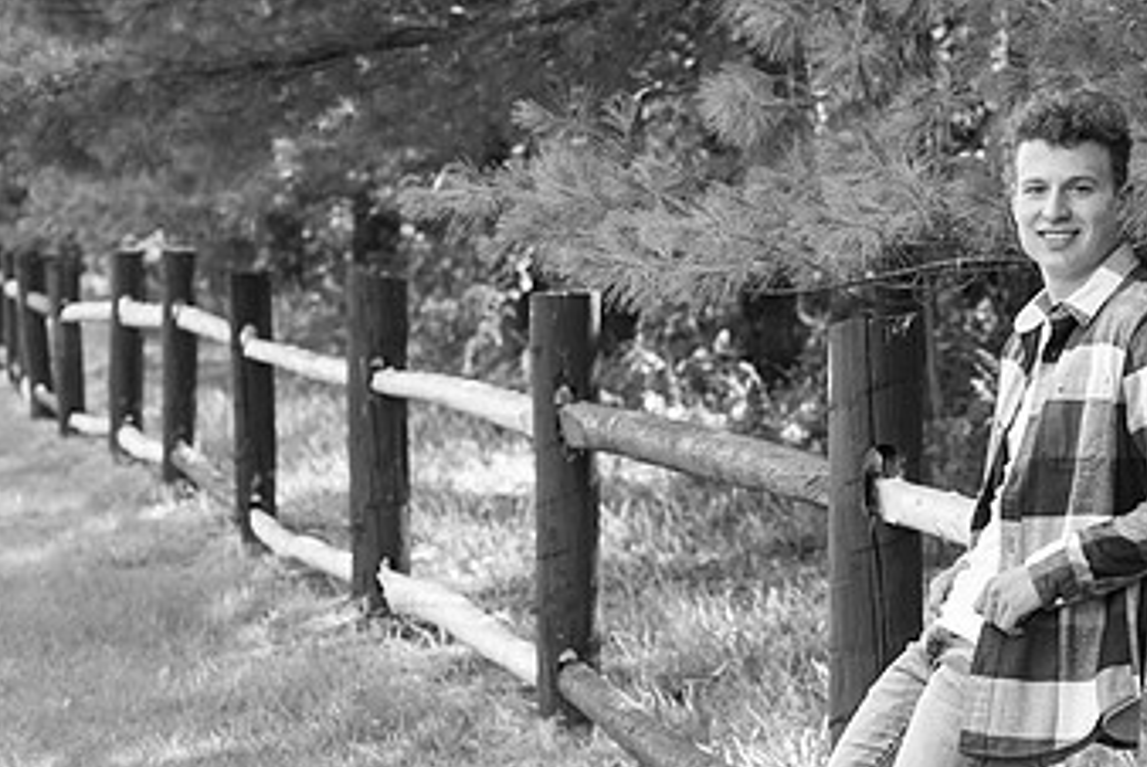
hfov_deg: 16.9
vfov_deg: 11.4
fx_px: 3827
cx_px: 943
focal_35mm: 120
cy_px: 602
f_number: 5
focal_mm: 70
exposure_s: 1/200
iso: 400
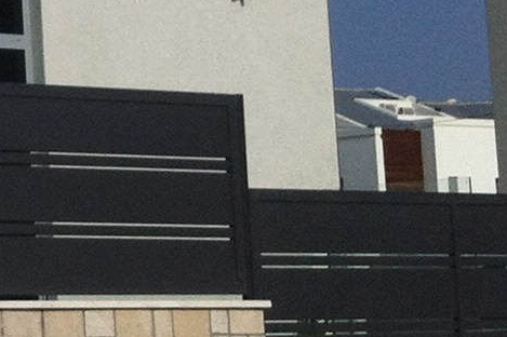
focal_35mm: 201
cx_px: -613
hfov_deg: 9.4
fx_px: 2829
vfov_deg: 6.7
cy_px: -176
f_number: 2.8
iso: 80
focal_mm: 3.85
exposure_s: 1/3352
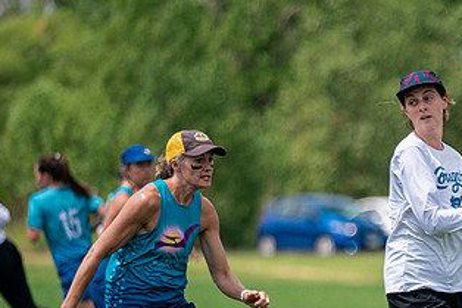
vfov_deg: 2.9
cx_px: 450
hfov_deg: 4.4
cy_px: 213
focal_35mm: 468
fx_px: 6003
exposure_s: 1/16000
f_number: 2.8
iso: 640
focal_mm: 200
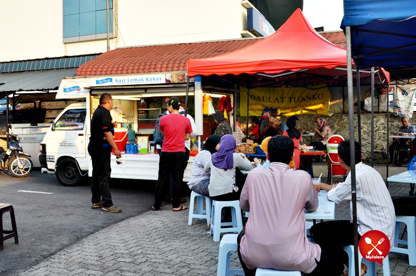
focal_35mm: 42
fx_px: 484
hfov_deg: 46.5
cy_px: 138
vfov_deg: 31.8
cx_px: 208
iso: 400
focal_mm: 28
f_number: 10
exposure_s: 1/160
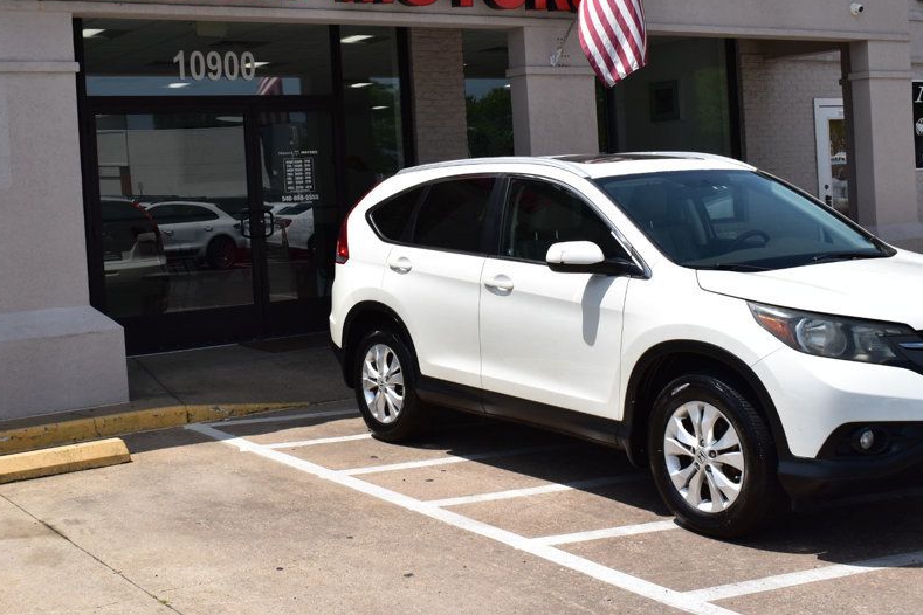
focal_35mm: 49
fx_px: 1247
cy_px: 217
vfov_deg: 27.6
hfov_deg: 40.6
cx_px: 439
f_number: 11
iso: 250
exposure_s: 1/500
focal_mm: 25
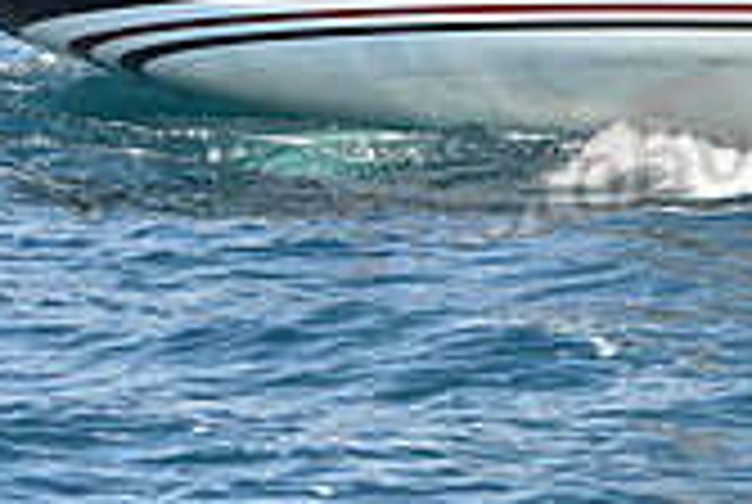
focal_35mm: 329
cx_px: 1211
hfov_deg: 6.2
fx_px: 6885
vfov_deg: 4.2
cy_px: -133
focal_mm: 95
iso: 320
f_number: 7.1
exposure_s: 1/1000
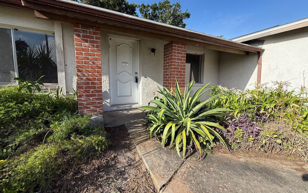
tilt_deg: -6.3
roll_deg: -1.0
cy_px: 92
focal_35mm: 15
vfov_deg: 74.7
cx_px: 155
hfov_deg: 101.5
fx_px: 126
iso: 50
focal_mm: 2.22
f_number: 2.2
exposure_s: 1/1033
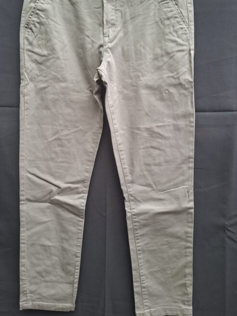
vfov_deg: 63.1
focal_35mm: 28
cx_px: 113
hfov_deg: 49.7
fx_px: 256
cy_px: 132
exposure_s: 1/60
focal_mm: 5.54
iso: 50
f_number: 1.8
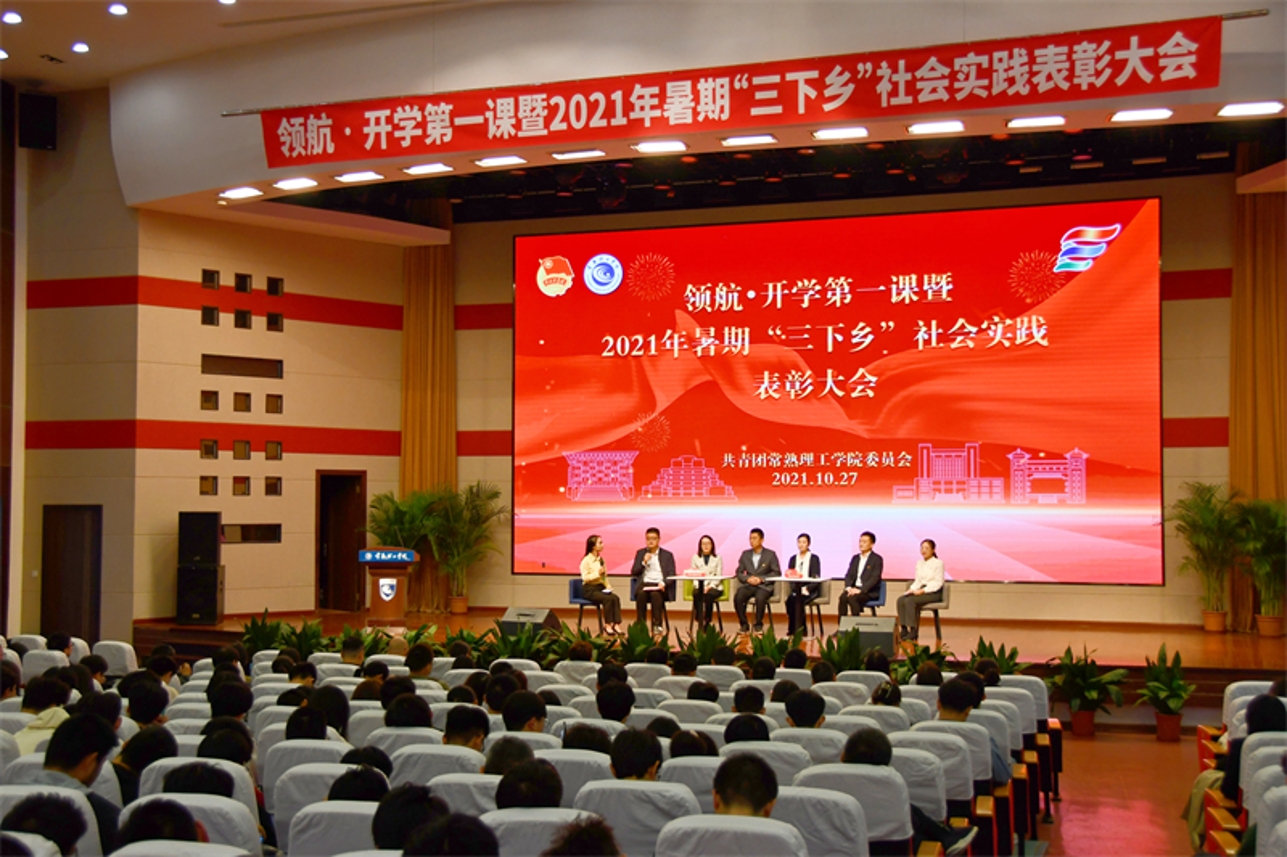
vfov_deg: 31.2
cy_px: 428
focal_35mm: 43
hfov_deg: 45.4
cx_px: 644
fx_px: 1537
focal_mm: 29
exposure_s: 1/250
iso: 800
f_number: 4
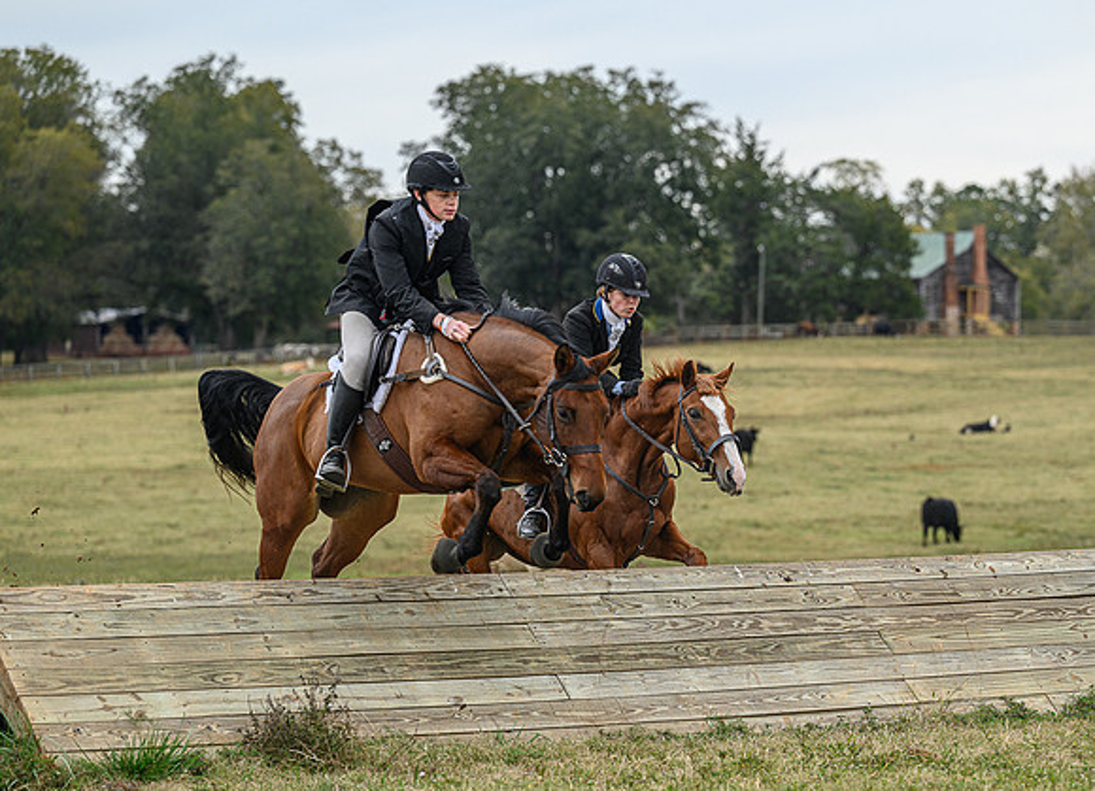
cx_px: 629
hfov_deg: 13.3
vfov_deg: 9.6
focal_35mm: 150
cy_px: 417
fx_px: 4686
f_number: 3.5
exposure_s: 1/800
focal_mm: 120
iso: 500
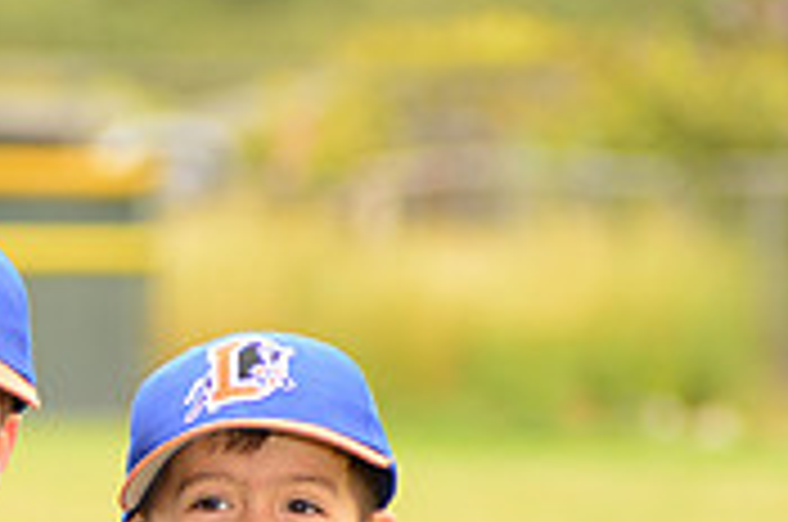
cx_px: -63
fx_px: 12345
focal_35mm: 565
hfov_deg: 3.7
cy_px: 731
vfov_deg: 2.4
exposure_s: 1/250
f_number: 5.6
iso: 160
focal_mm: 170
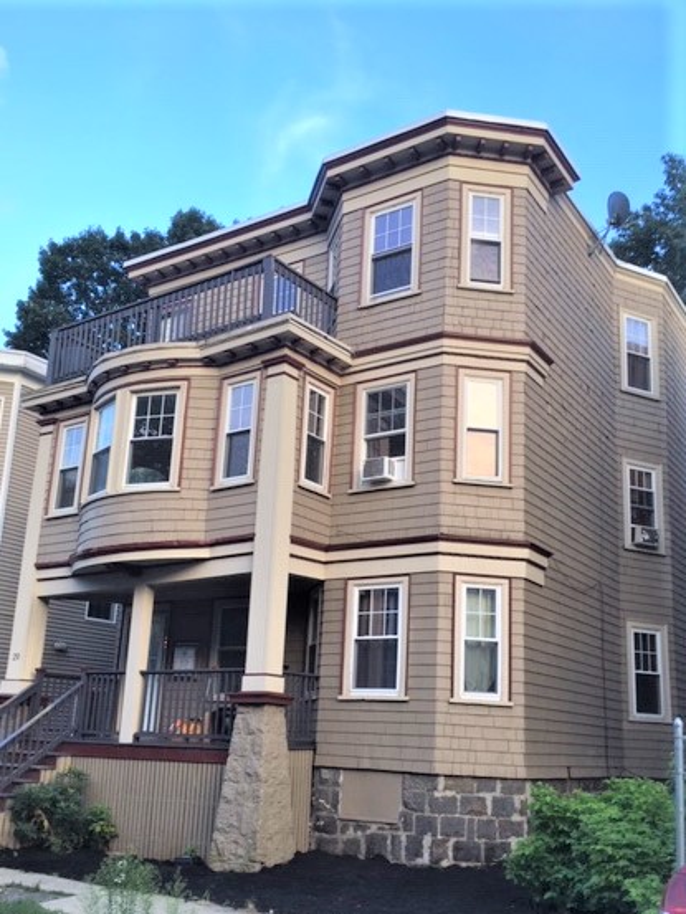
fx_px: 766
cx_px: 343
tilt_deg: +13.2
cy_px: 457
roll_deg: -3.3
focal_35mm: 29
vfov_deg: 61.6
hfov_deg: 48.2
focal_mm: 4.15
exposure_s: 1/60
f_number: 2.2
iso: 25
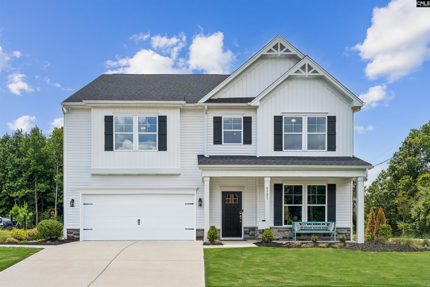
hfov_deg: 55.8
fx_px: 406
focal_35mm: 34
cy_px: 144
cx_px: 215
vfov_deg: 38.9
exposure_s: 1/640
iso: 100
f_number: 5
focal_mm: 34
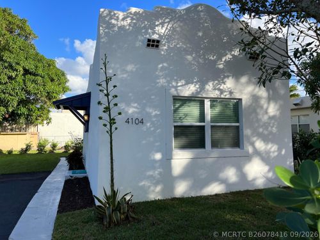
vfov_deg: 53.1
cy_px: 120
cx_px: 160
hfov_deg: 67.3
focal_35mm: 26
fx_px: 240
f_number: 1.5
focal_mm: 5.7
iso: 50
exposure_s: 1/2083
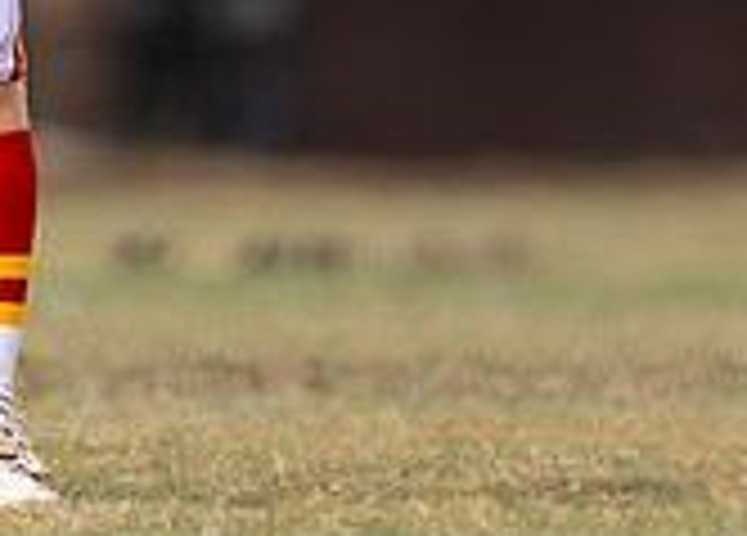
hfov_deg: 0.9
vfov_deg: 0.6
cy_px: -545
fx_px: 48175
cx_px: -256
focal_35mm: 2268
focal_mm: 200
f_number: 2.8
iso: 160
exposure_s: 1/2000
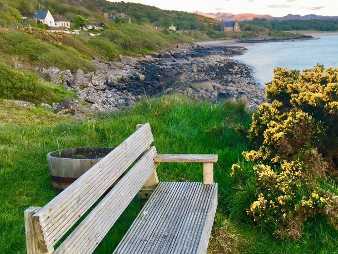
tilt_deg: -15.5
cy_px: 123
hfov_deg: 47.4
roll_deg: +1.6
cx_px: 215
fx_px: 381
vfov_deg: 36.8
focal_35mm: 39
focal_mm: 4.15
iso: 25
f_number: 2.2
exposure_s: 1/100
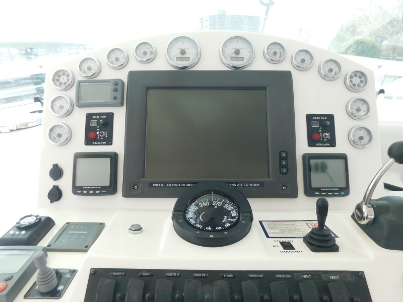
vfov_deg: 58.9
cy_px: 151
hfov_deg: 73.9
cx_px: 202
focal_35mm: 23
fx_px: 268
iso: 125
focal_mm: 4
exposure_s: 1/400
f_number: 3
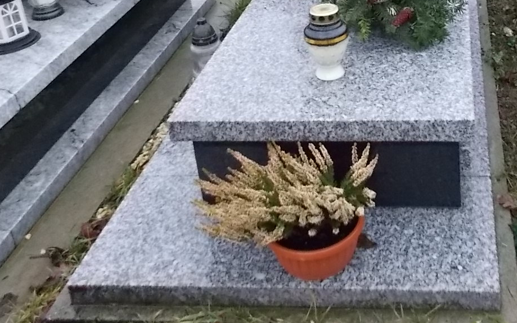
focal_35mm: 48
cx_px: 392
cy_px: -11
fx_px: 676
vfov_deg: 25.3
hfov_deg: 40.6
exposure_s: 1/200
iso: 400
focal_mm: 4.6
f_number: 3.2
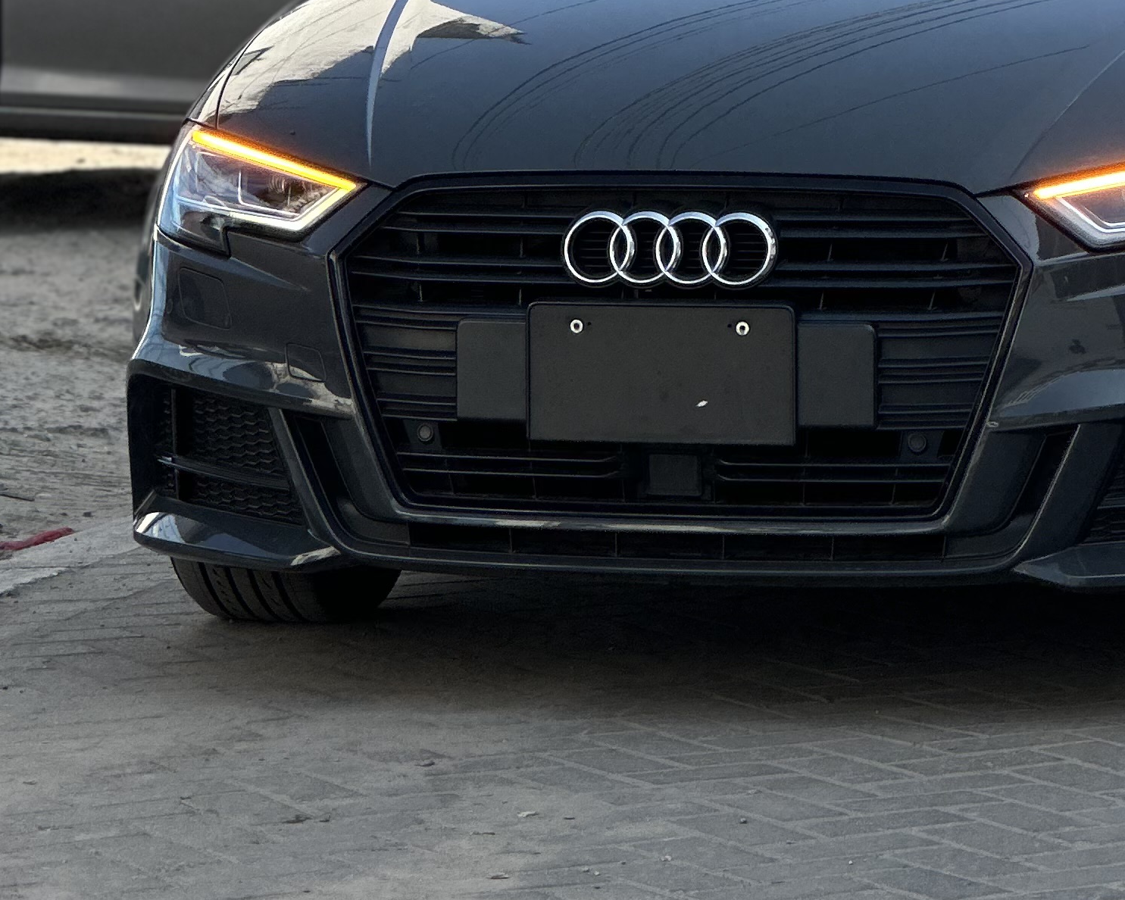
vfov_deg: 7.6
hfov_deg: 9.4
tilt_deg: -4.0
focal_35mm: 204
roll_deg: -0.9
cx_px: 926
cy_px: 250
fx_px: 6792
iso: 25
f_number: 2.8
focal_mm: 9
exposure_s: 1/249
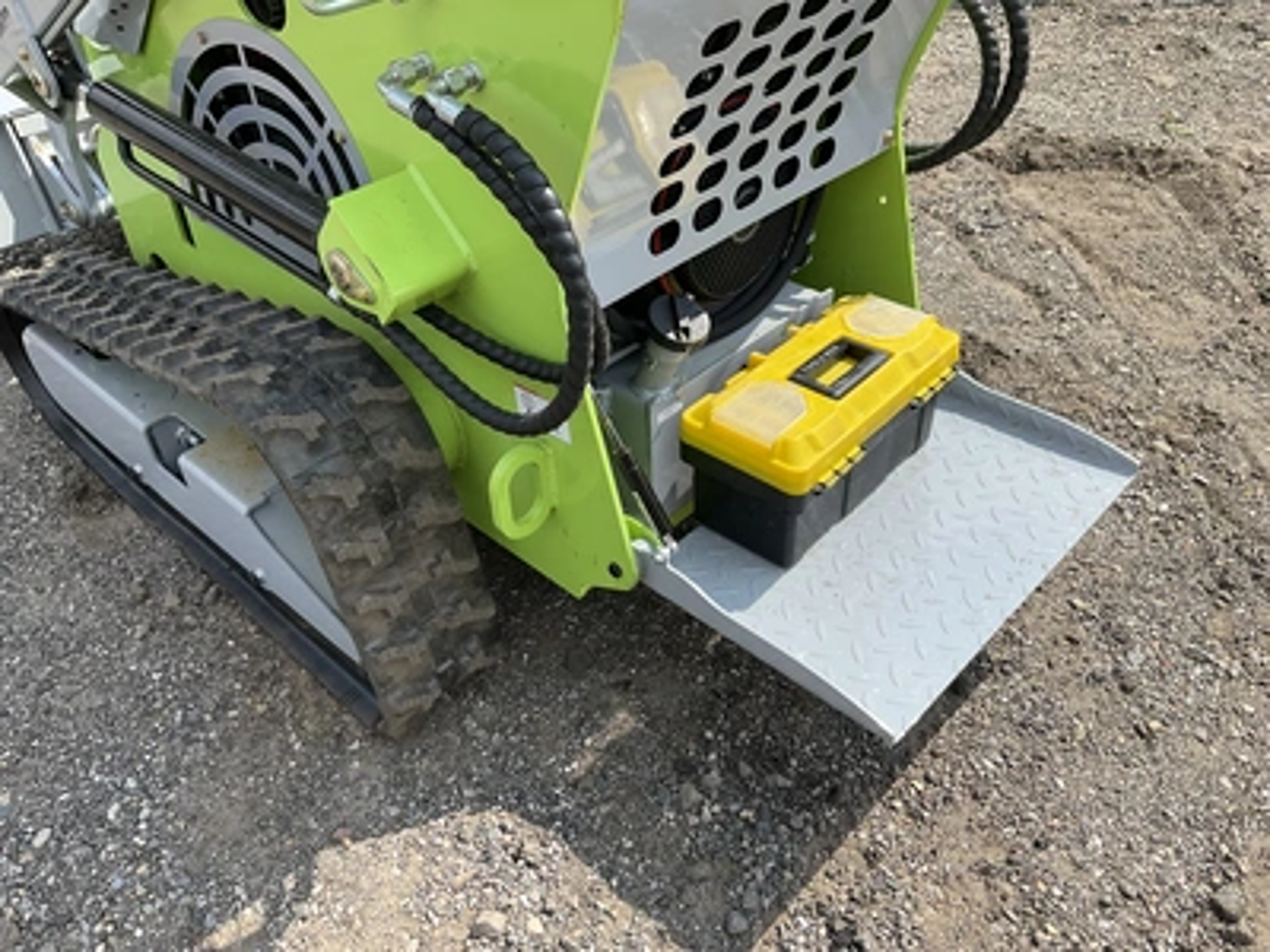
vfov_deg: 48.2
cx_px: 635
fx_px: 1064
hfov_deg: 61.7
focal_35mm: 29
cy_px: 476
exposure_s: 1/1377
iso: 25
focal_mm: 3
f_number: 1.8
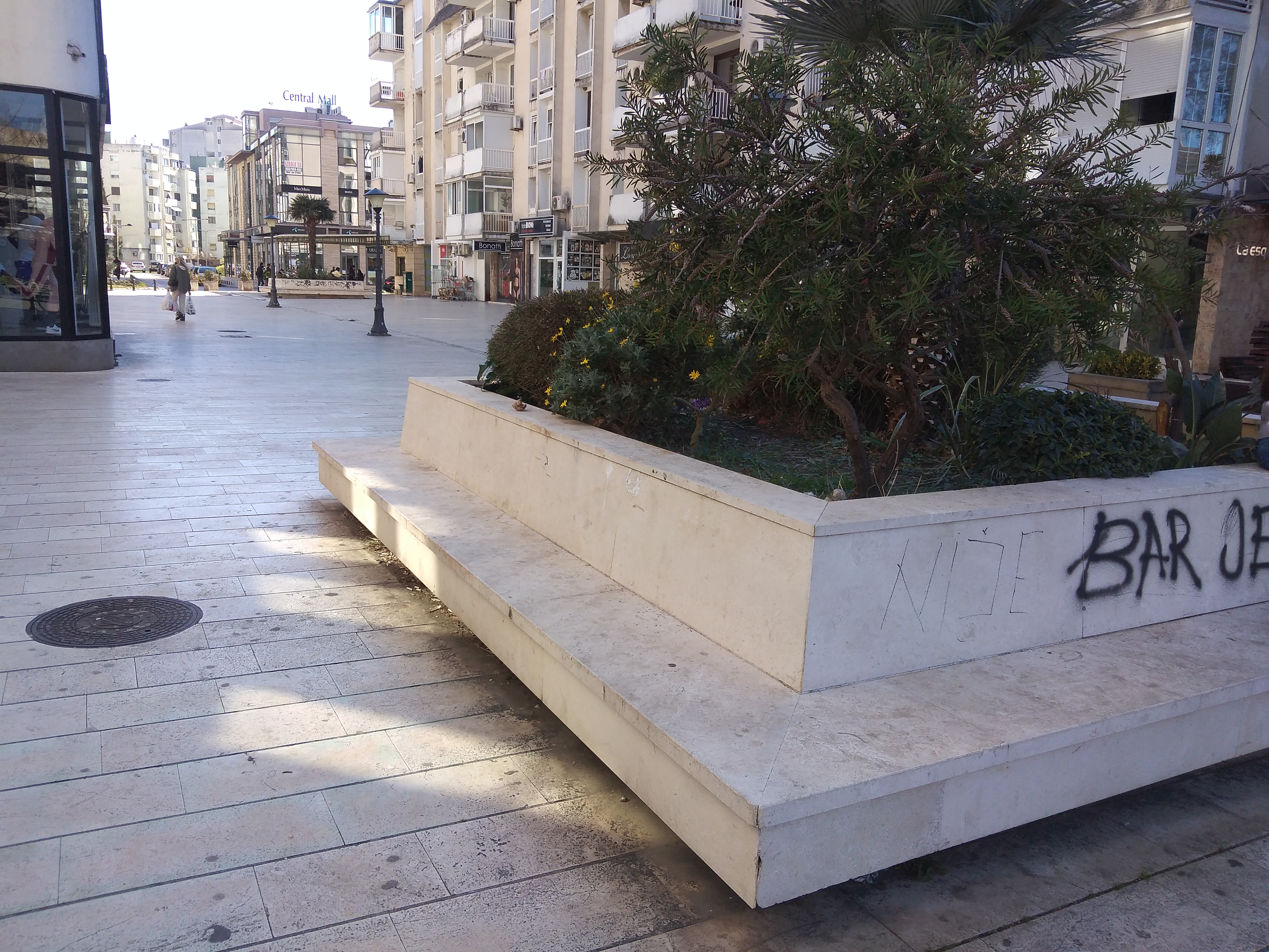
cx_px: 634
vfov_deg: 53.1
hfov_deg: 67.3
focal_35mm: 26
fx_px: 953
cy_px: 476
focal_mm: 3.6
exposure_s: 1/434
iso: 100
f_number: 1.8
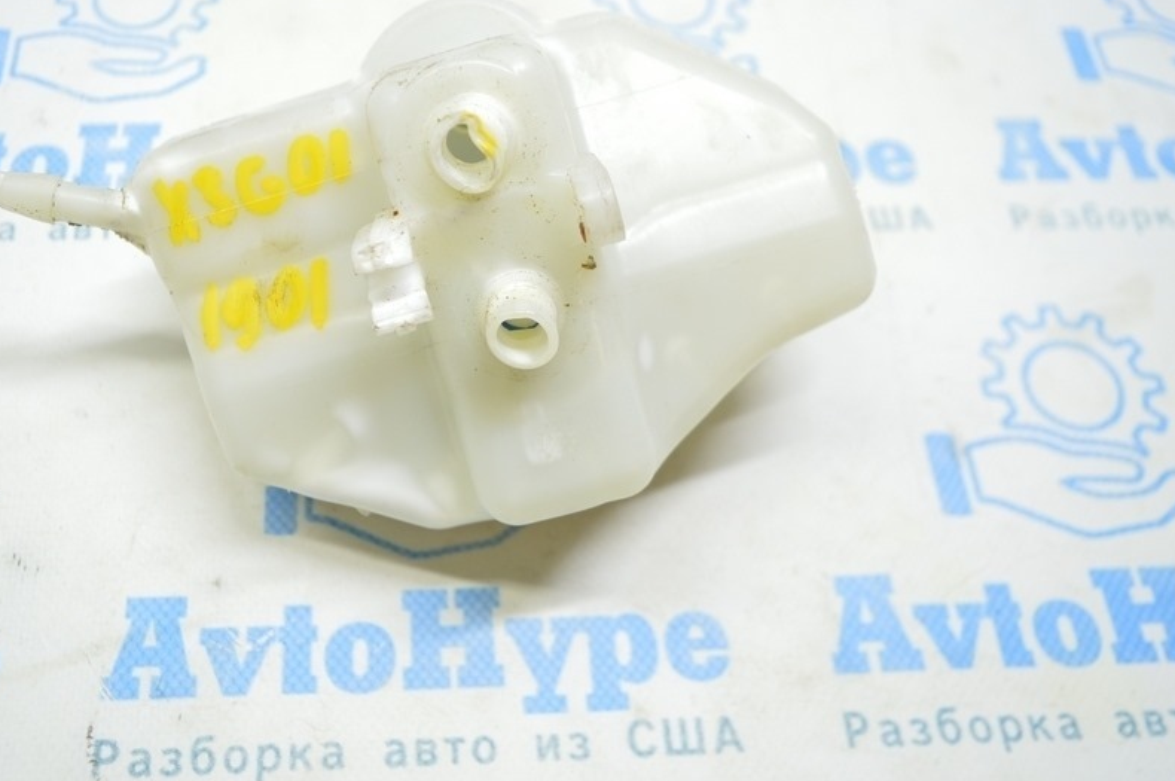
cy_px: 325
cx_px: 442
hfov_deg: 53.9
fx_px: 1141
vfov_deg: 37.7
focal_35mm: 35
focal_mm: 18
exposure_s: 1/40
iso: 400
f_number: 3.5
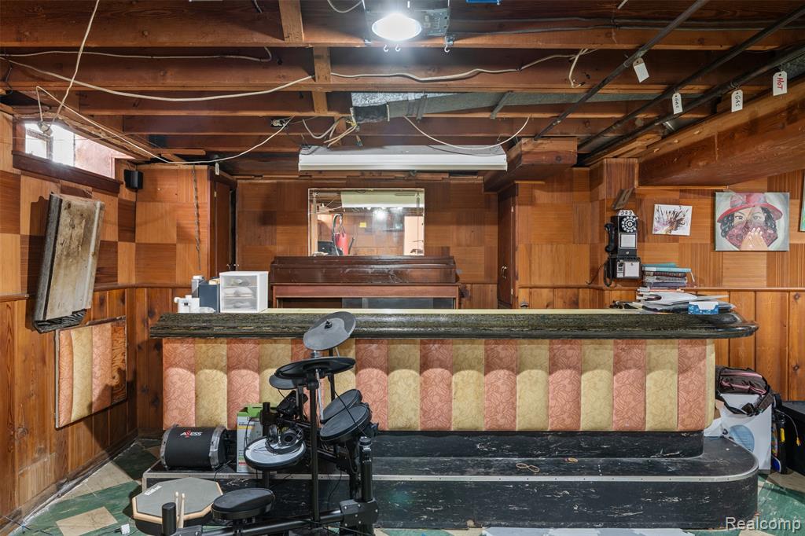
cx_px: 402
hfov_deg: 81.2
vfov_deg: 59.5
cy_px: 268
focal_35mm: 21
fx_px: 469
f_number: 8
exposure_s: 5
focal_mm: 21
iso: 400
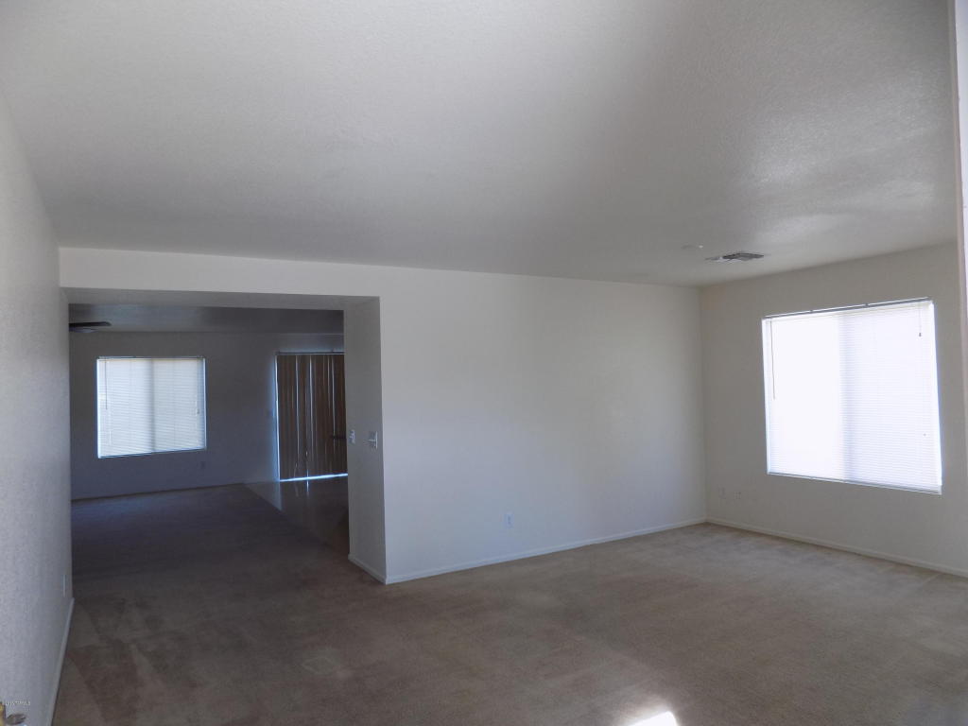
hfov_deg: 73.9
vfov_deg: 58.9
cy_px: 363
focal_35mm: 23
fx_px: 643
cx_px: 484
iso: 100
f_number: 3.1
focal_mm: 4
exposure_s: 1/30
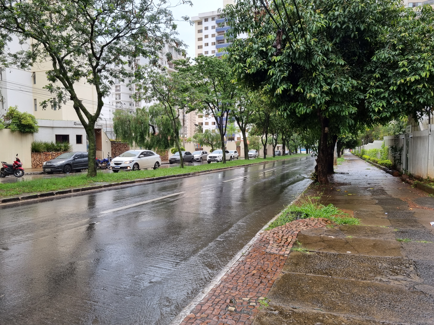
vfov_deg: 53.1
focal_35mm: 26
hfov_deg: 67.3
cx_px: 217
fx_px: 326
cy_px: 162
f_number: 1.8
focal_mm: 5.4
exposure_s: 1/389
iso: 50
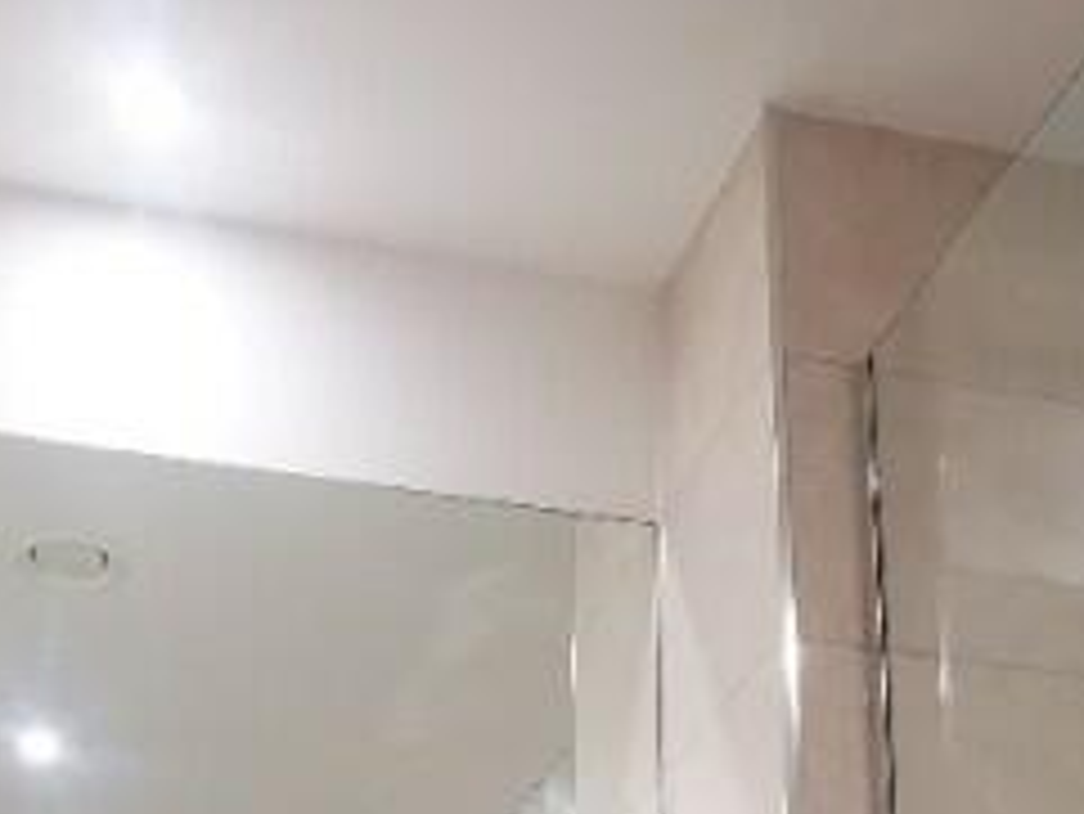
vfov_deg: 19.8
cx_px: 324
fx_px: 2130
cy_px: 1066
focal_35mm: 68
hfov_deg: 28.3
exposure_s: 1/100
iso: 200
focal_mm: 2.35
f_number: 2.2
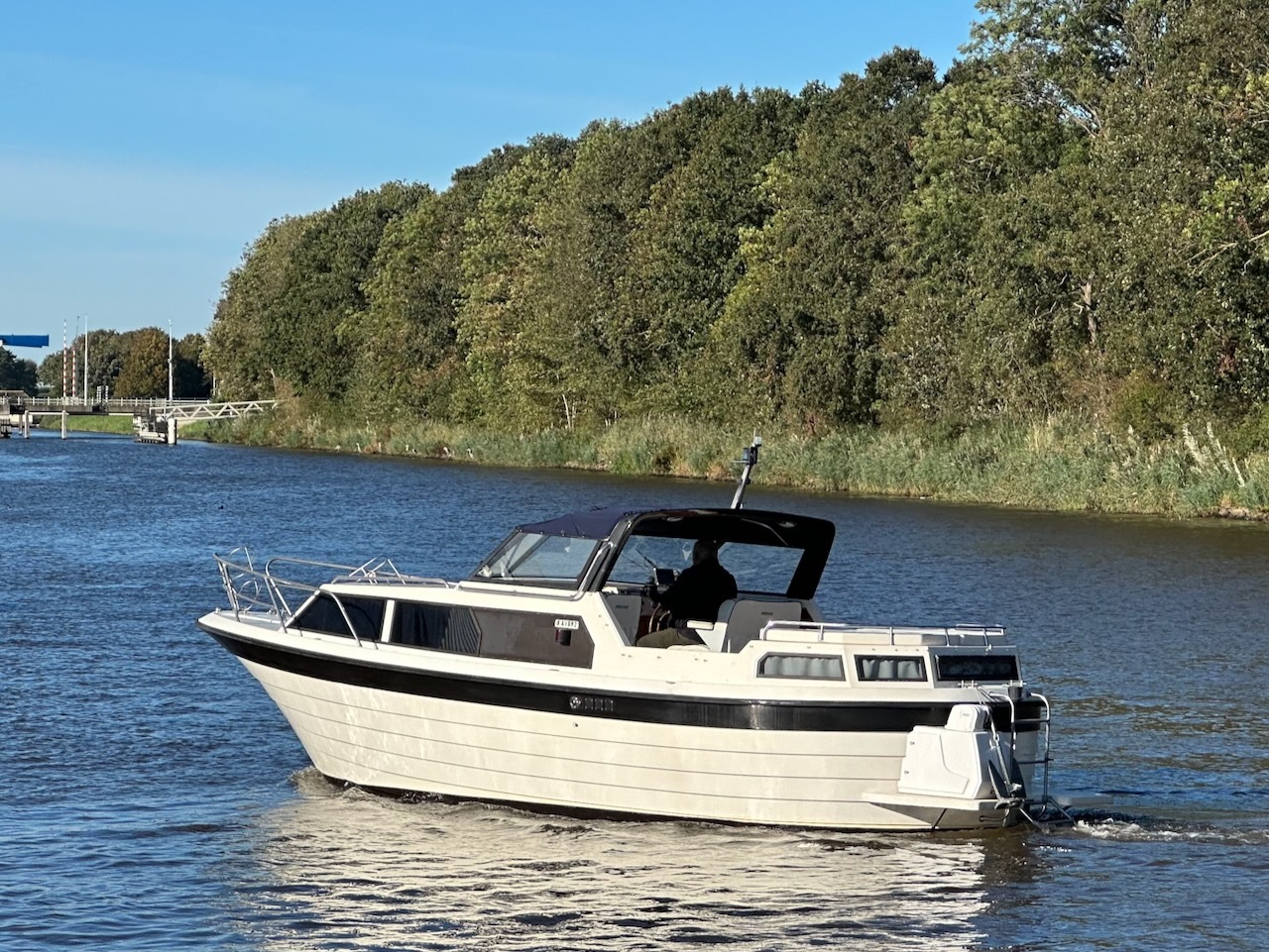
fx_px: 2824
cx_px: 634
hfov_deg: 25.3
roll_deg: -0.2
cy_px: 476
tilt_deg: +0.9
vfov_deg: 19.2
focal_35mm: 77
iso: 32
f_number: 2.8
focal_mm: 9
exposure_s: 1/853
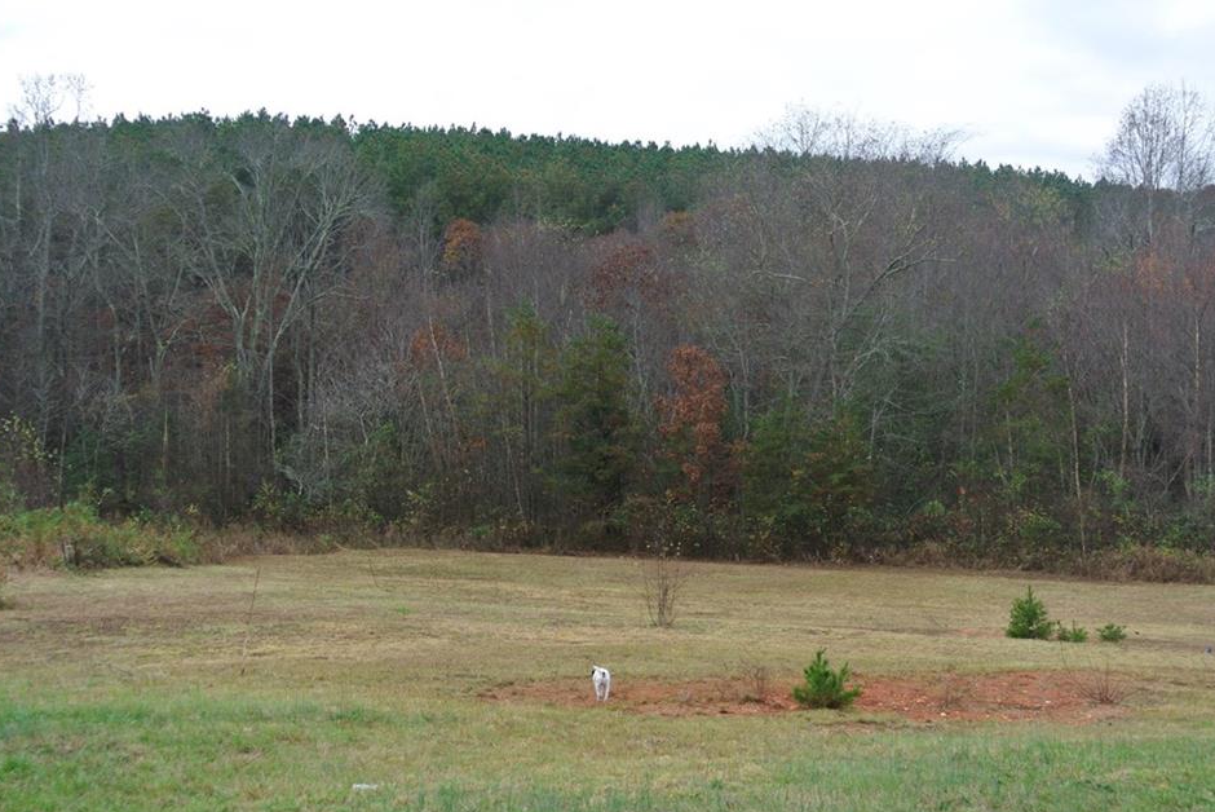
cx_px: 646
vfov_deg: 27.6
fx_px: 1655
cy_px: 419
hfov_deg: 40.3
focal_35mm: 49
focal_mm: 16.9
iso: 100
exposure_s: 1/320
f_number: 4.5
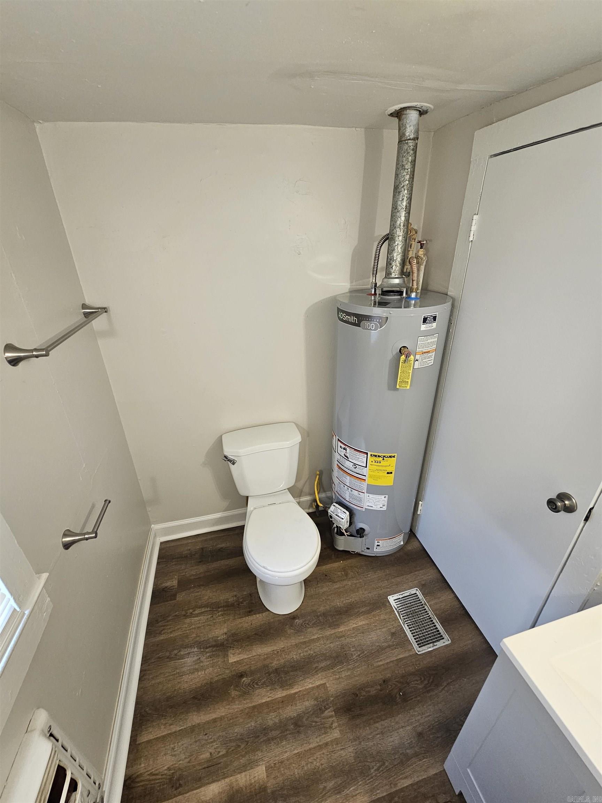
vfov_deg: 106.2
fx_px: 301
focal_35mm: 13
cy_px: 402
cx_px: 301
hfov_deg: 89.9
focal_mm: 2.2
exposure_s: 1/60
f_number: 2.2
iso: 200
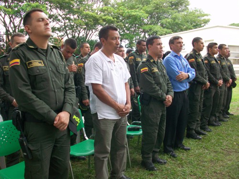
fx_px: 221
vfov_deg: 44.2
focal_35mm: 32
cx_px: 120
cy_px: 90
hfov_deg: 56.8
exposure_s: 1/60
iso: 64
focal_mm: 5.7
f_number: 2.8
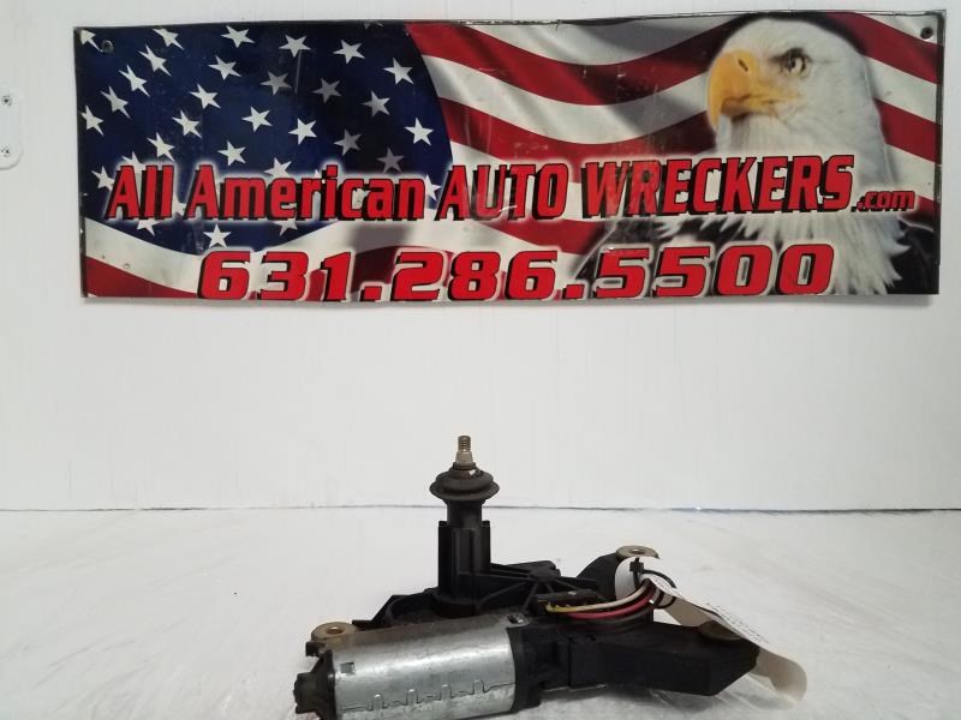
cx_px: 480
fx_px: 722
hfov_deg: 67.3
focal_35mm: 26
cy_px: 360
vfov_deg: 53.1
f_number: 1.7
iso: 160
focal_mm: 4.2
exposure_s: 1/60
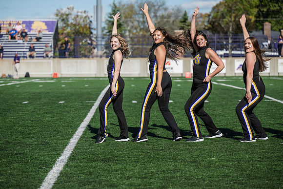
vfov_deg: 12.5
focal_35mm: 110
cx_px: 142
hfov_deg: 18.6
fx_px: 865
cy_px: 94
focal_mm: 110
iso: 80
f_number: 3.2
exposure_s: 1/1600
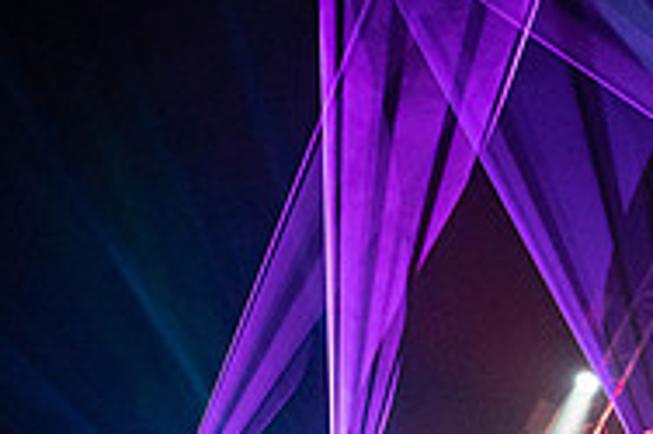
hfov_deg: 9.3
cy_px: 266
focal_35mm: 221
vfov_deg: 6.2
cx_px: 577
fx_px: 4005
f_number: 5.6
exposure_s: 1/250
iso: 8000
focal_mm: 70
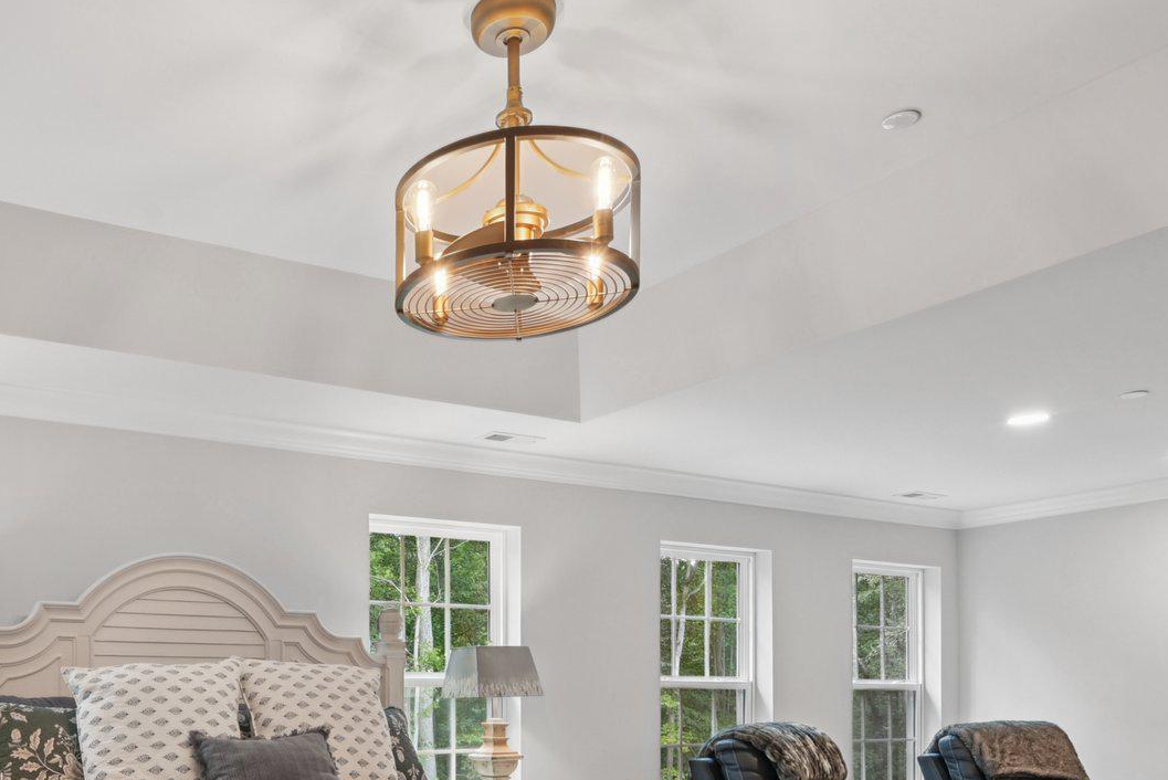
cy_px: 712
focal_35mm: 31
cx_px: 263
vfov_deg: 39.2
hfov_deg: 56.6
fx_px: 1006
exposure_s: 1/13
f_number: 8
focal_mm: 16
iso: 400
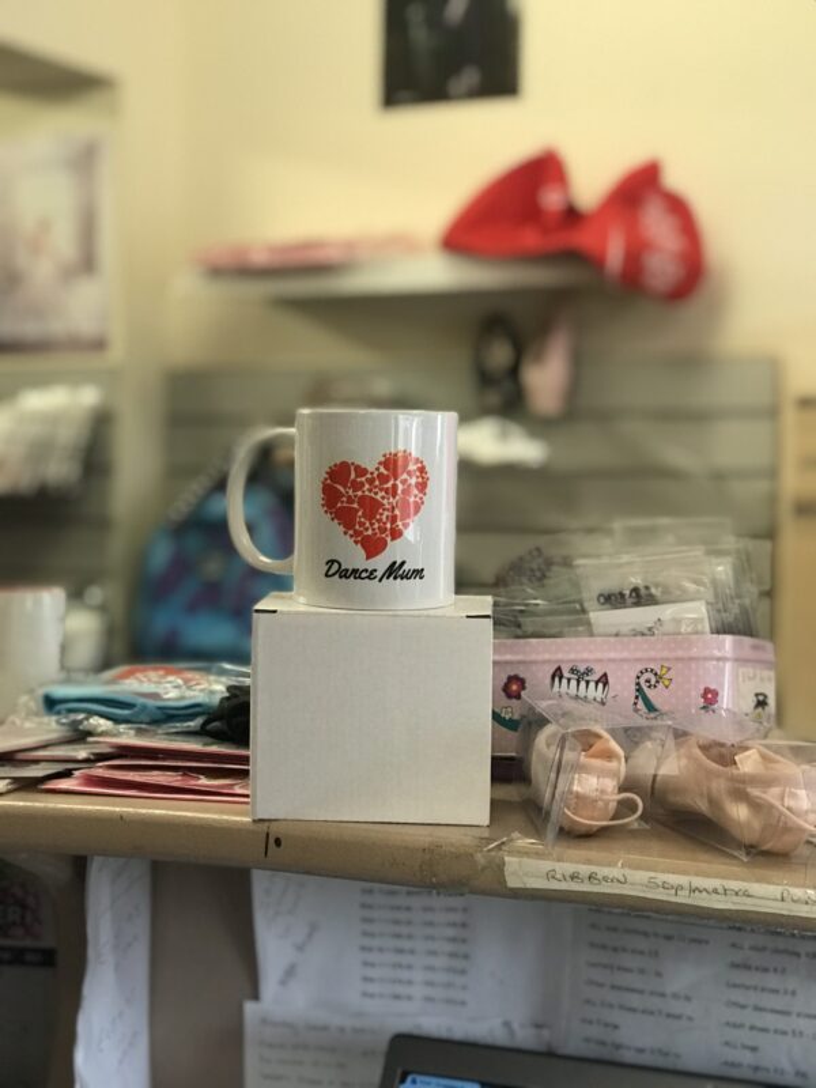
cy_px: 544
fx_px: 1792
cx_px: 408
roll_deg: -0.6
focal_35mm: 57
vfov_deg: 33.8
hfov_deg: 25.7
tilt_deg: -1.0
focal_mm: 6.6
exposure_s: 1/50
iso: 160
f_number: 2.8
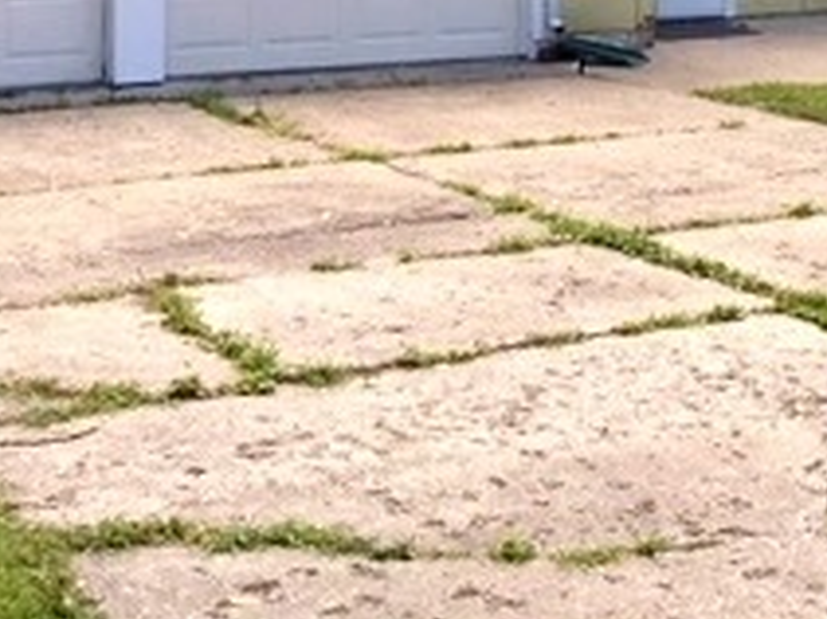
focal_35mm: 88
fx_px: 2101
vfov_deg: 15.9
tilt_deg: +2.5
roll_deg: -0.2
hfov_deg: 21.7
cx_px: 749
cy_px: -192
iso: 25
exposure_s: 1/418
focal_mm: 4.15
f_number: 2.2
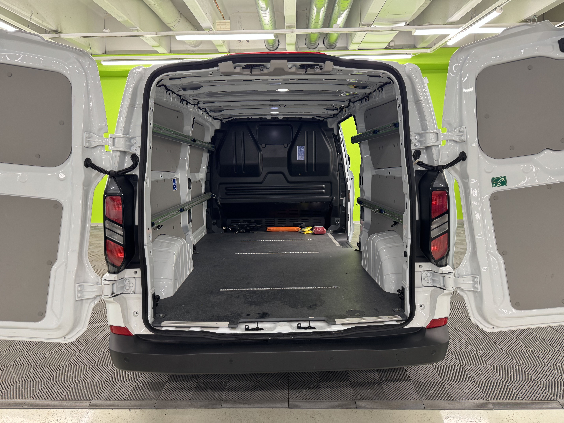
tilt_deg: -7.4
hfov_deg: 71.6
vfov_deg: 56.8
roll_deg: +1.4
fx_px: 391
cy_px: 212
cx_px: 282
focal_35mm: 24
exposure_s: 1/50
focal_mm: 6.76
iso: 160
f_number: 1.78
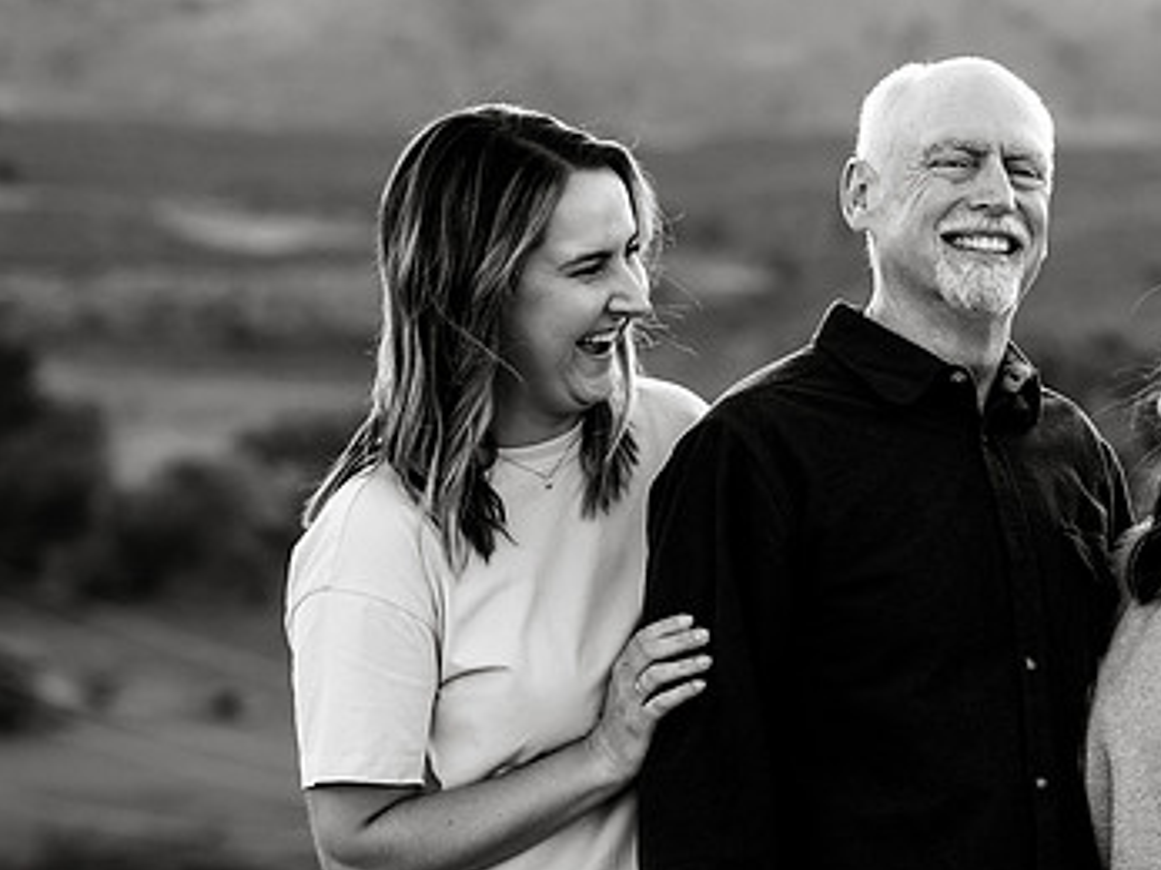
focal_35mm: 201
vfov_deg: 7.4
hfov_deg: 9.8
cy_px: 547
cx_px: 910
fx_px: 6739
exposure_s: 1/160
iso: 500
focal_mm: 111
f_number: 4.5
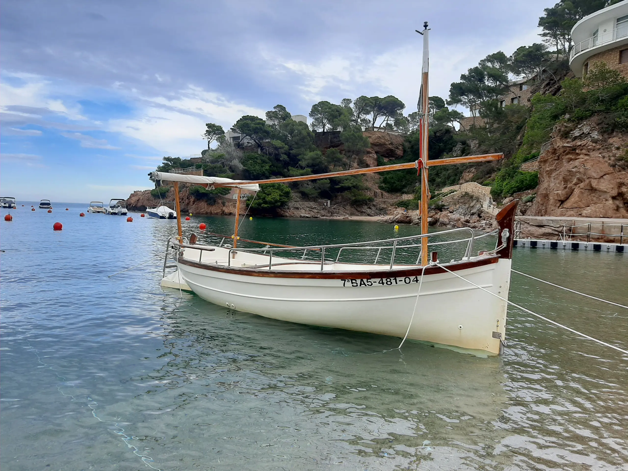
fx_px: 490
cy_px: 236
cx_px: 314
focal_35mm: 27
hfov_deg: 65.3
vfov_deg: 51.4
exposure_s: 1/855
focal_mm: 3.93
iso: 40
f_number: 1.7
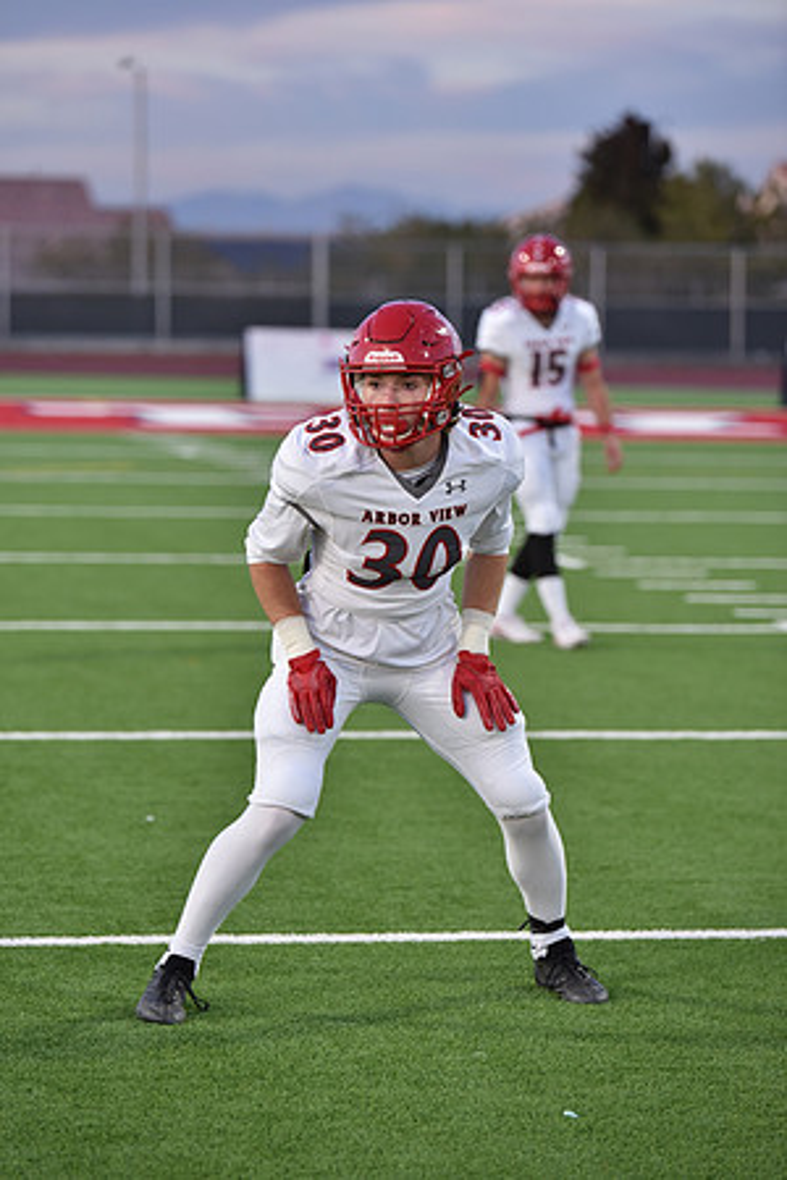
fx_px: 4427
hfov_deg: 10.2
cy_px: 590
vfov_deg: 15.2
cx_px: 394
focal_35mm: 135
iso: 1250
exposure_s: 1/800
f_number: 2.8
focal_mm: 135
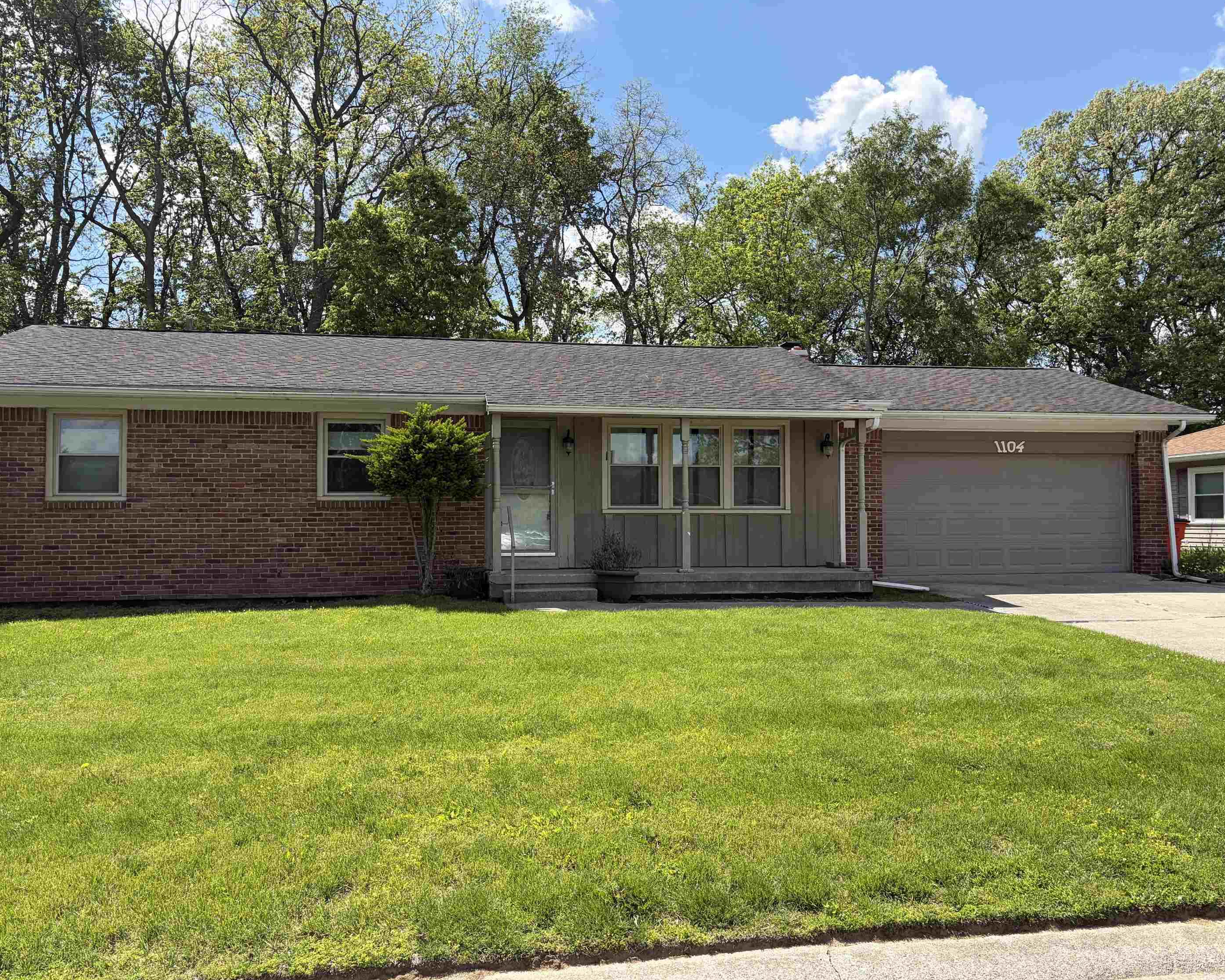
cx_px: 626
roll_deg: +1.1
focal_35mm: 28
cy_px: 489
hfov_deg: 62.2
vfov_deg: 51.5
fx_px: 1015
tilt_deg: +2.0
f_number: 1.6
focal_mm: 5.96
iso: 64
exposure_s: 1/2747
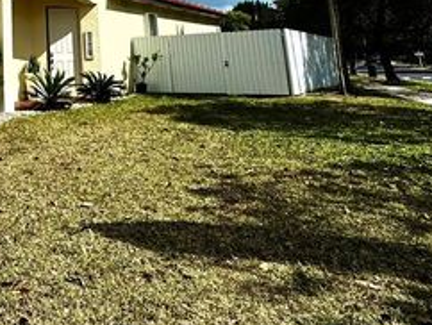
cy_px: -20
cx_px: 0
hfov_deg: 43.1
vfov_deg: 34.3
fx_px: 462
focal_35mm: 37
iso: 40
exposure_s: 1/3906
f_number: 2.2
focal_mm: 2.22
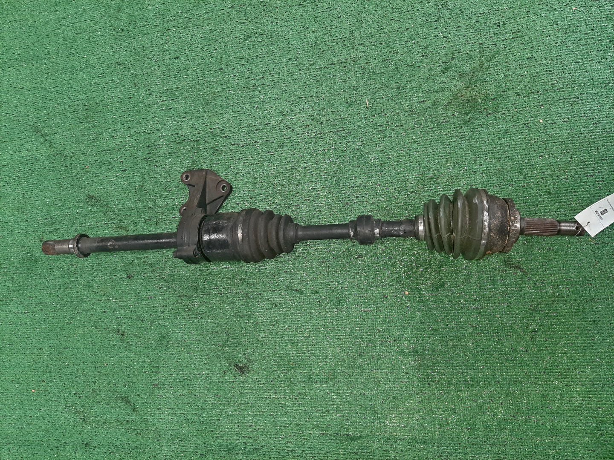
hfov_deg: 67.3
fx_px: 461
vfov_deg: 53.1
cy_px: 230
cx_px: 307
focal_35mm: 26
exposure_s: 1/50
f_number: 1.7
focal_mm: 3.93
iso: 165
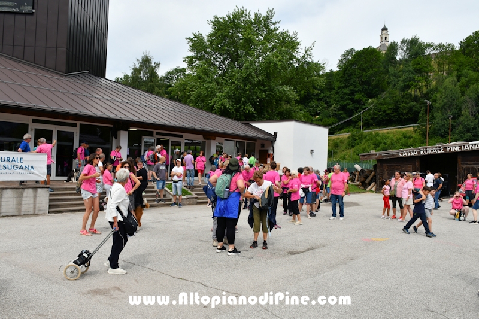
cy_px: 160
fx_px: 399
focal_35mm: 30
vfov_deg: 43.6
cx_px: 240
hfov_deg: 61.9
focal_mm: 20
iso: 100
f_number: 9
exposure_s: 1/320
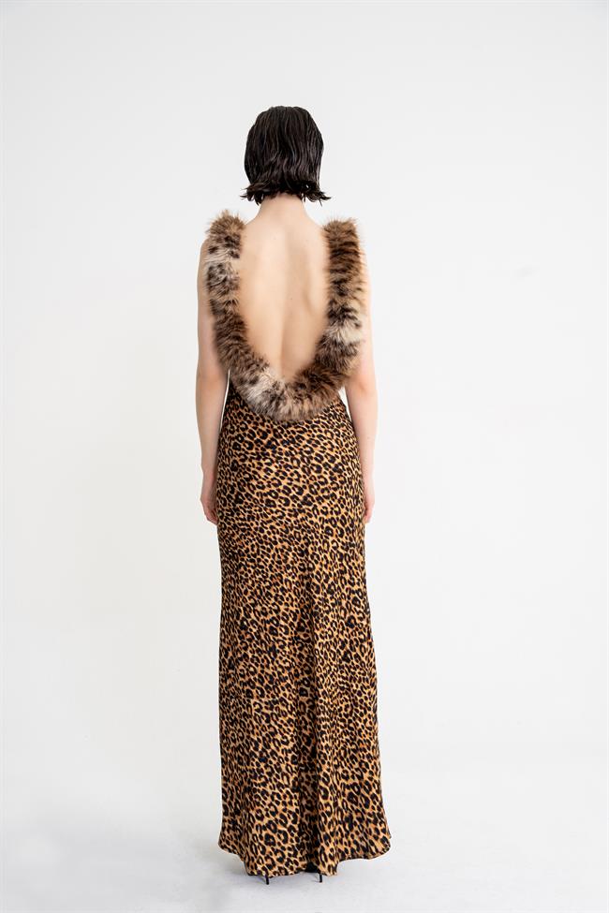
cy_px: 456
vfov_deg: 34.0
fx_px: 1492
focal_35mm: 59
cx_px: 304
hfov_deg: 23.1
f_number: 7.1
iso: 100
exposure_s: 1/125
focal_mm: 58.8
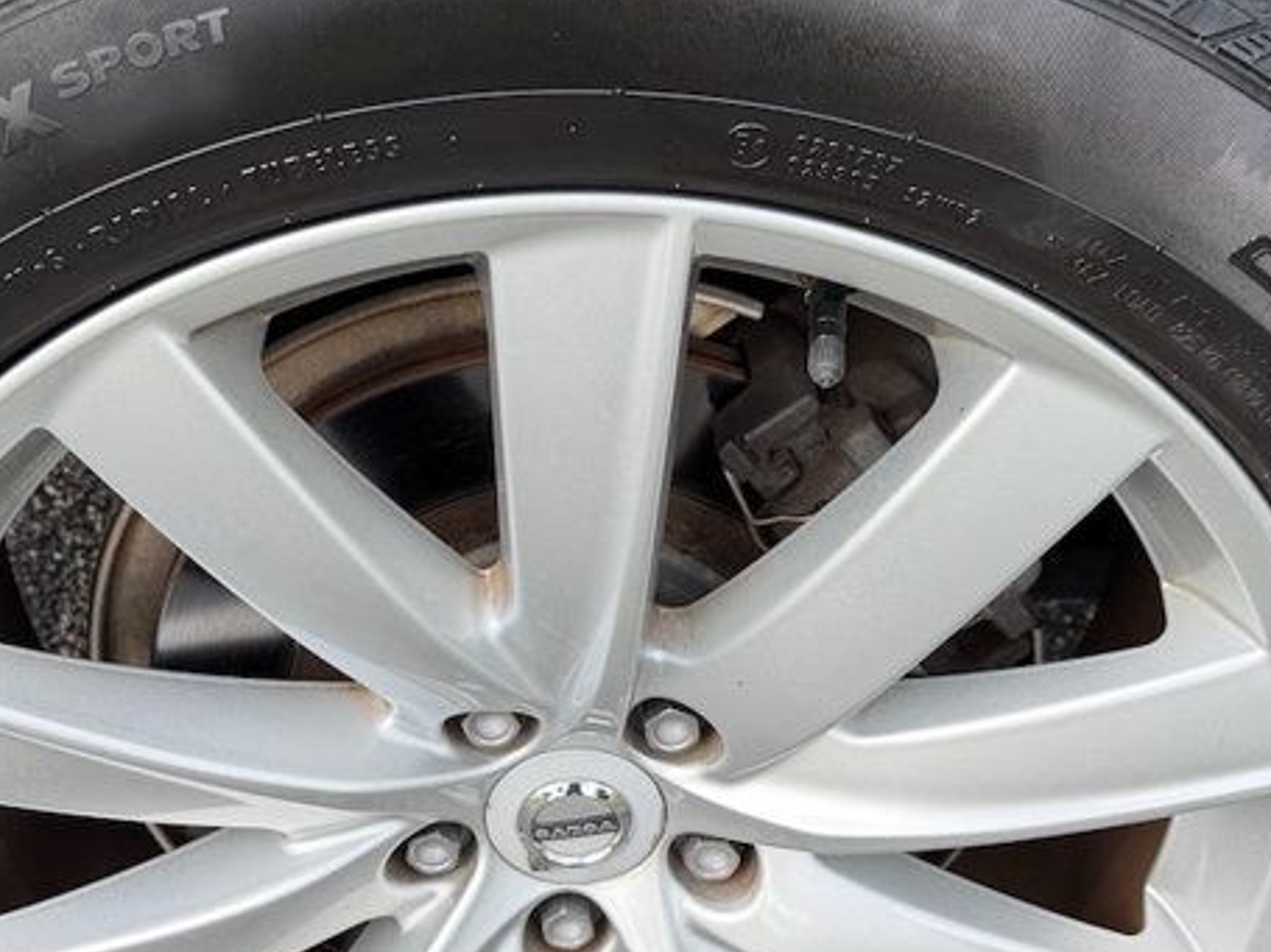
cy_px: 586
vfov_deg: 26.9
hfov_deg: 35.5
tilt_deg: -35.8
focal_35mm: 54
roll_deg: -2.3
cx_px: 617
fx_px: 1982
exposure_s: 1/391
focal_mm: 6.76
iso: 80
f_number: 1.78
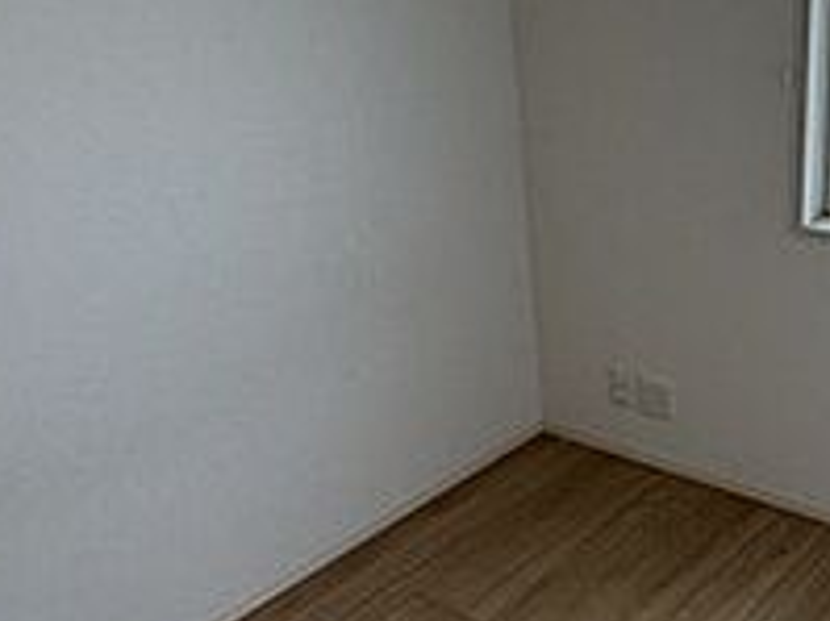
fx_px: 1078
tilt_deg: -27.0
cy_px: 421
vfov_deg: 31.9
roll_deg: +0.8
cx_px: 676
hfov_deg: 40.2
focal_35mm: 45
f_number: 2.2
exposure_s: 1/99
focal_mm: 2.22
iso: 125
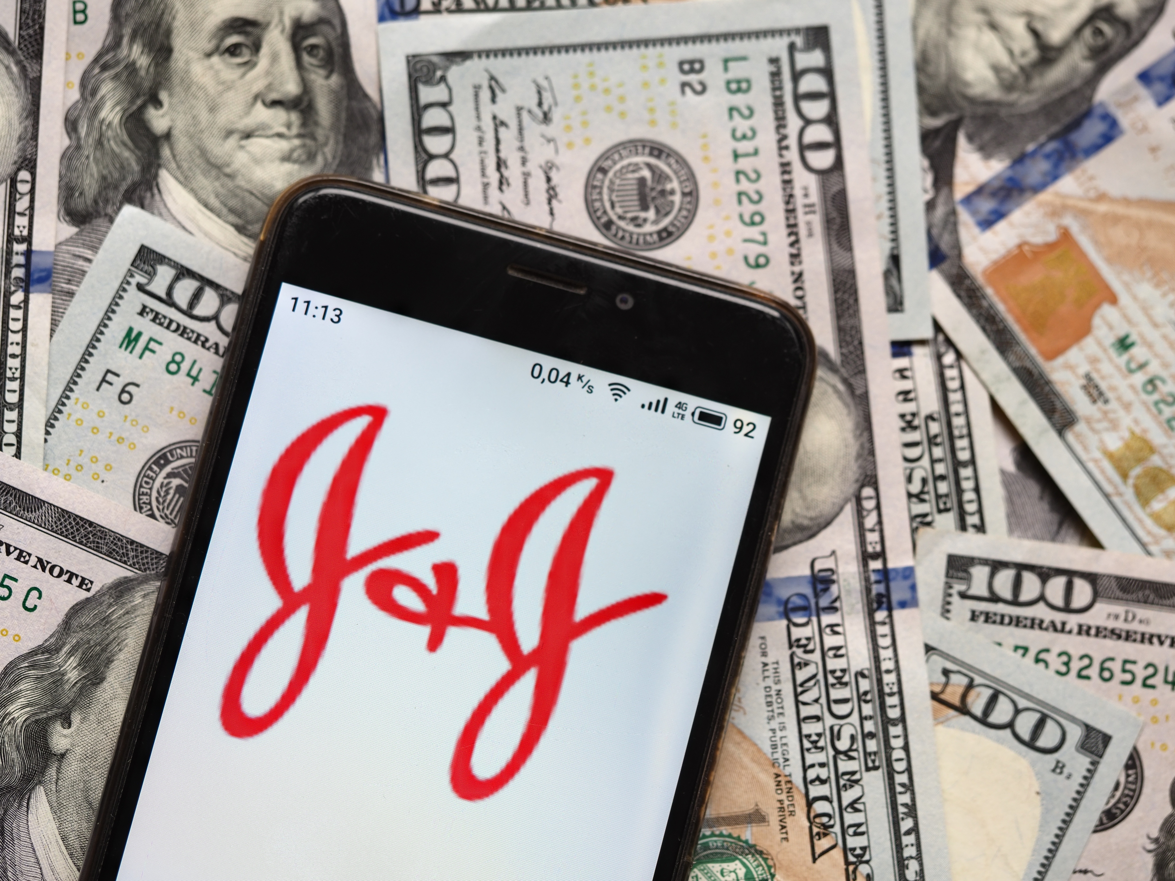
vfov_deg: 12.3
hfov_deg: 16.4
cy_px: 440
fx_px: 4073
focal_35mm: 120
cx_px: 588
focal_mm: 60
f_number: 3.2
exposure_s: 1/160
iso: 200
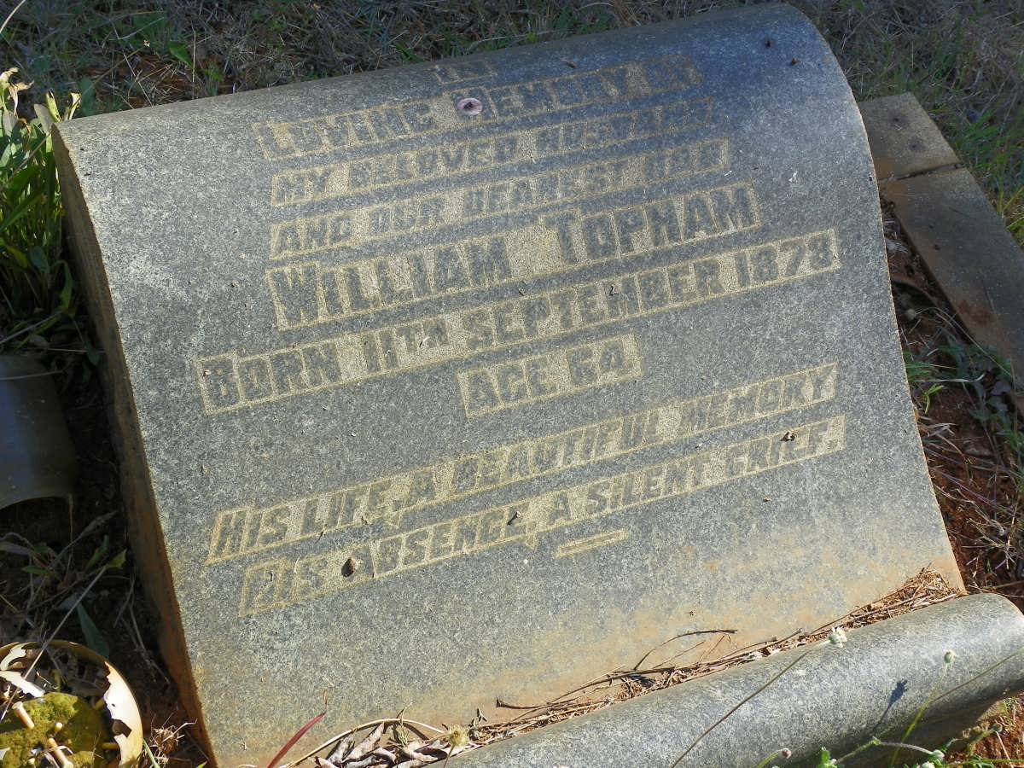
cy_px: 384
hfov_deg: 36.8
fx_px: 1538
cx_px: 512
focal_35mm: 52
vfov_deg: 28.0
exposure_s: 1/125
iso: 64
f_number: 5
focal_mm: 9.2
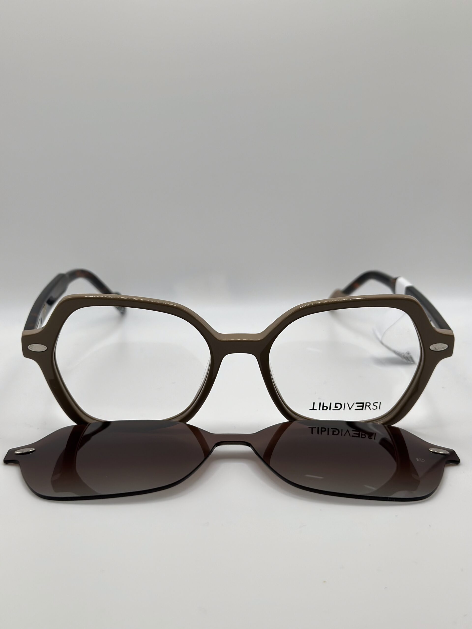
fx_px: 873
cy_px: 314
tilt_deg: -20.2
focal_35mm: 48
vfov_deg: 39.7
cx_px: 236
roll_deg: +0.4
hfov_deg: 30.3
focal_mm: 6.86
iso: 80
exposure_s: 1/823
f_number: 1.78
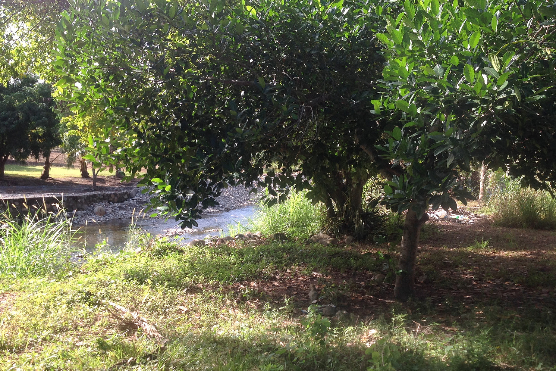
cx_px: 259
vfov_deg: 34.1
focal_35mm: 39
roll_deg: -2.2
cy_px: 223
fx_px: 602
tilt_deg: -5.4
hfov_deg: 49.5
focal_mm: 4.28
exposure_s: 1/373
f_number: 2.4
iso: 50
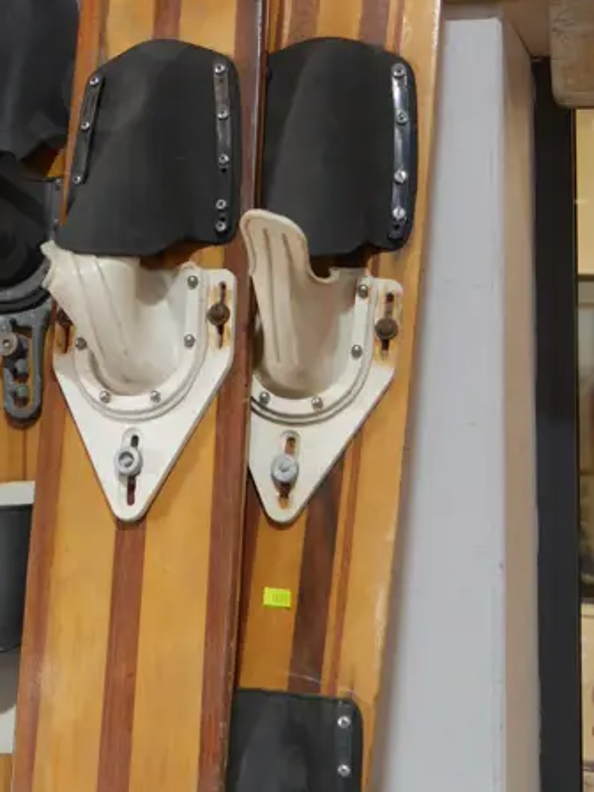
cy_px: 148
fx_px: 1464
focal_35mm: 64
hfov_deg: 22.4
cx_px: 57
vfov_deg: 29.5
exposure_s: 1/60
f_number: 3.5
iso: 500
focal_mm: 14
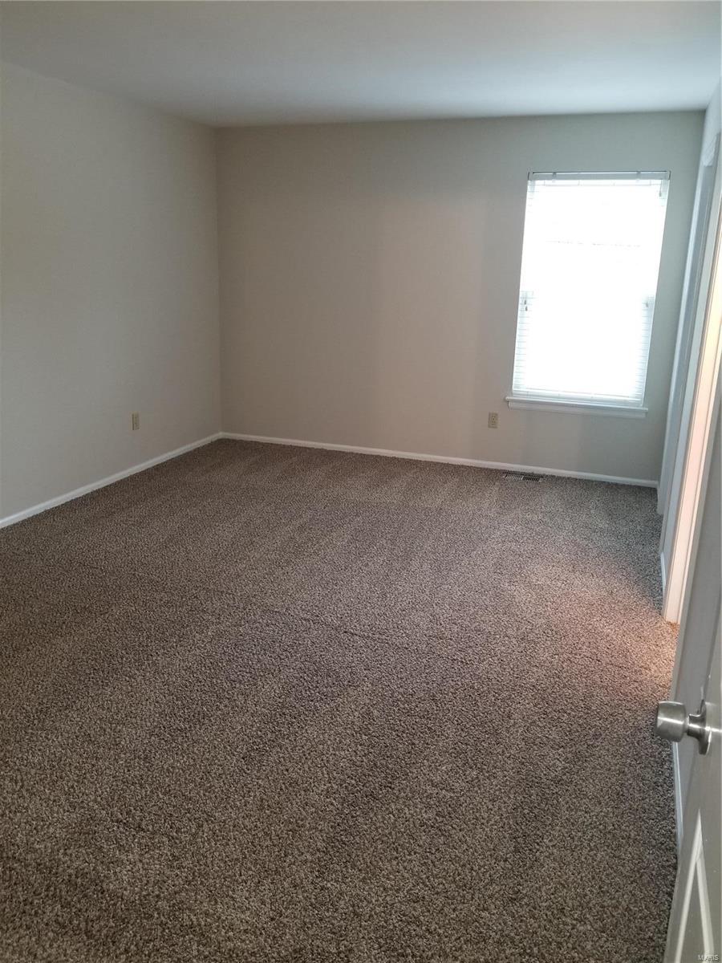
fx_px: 723
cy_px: 482
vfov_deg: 67.3
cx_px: 361
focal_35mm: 26
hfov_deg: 53.1
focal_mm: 4.25
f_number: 1.7
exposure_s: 1/20
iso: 160
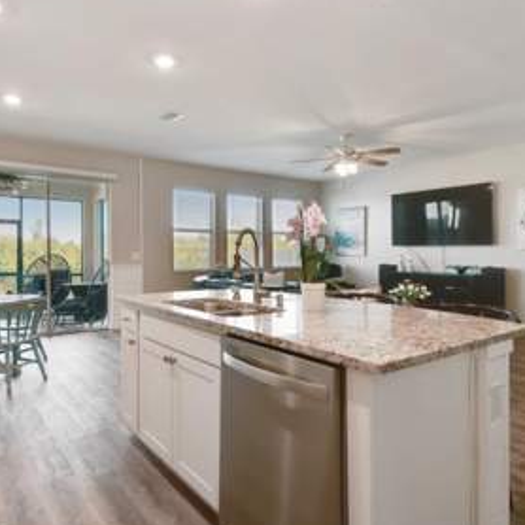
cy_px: 248
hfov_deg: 69.4
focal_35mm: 22
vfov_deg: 69.6
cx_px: 234
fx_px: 377
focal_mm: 10
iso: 100
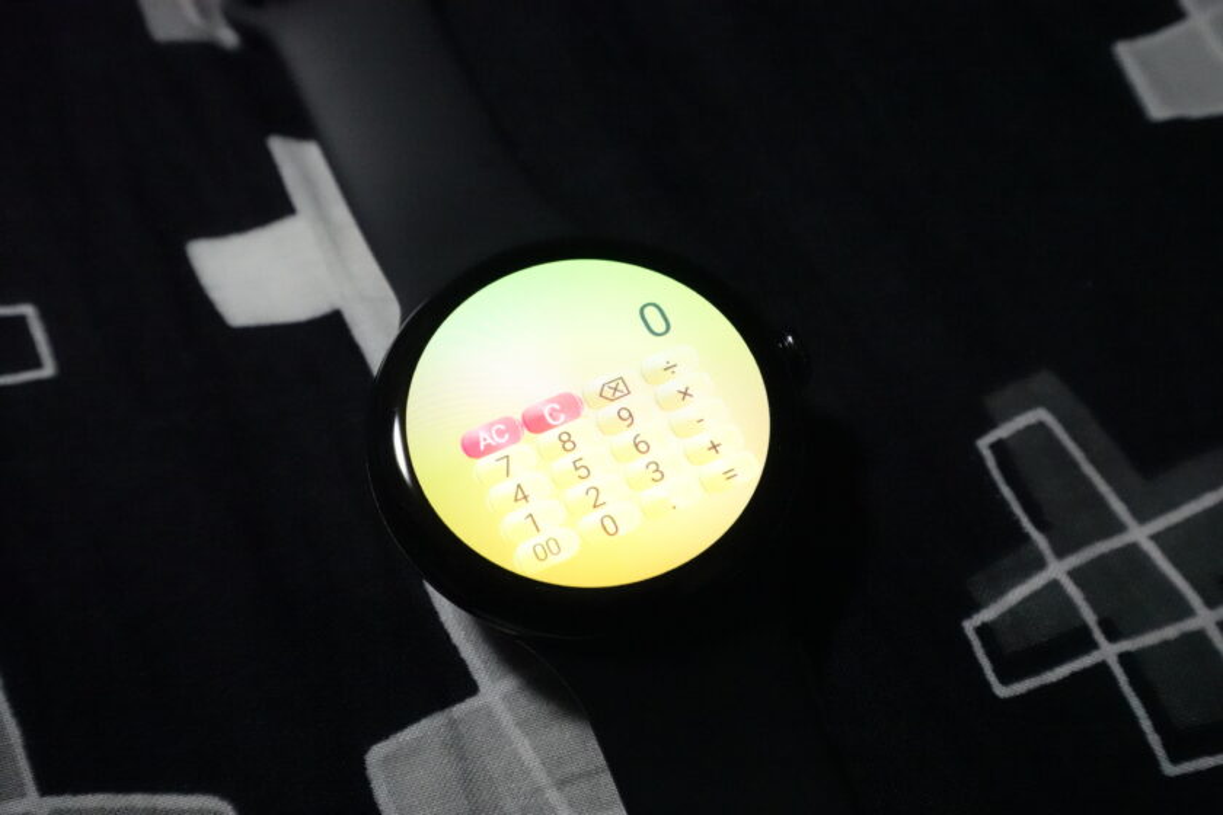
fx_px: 1563
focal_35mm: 46
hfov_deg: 42.7
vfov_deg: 29.2
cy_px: 408
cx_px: 612
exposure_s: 1/200
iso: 5000
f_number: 4
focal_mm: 16.64
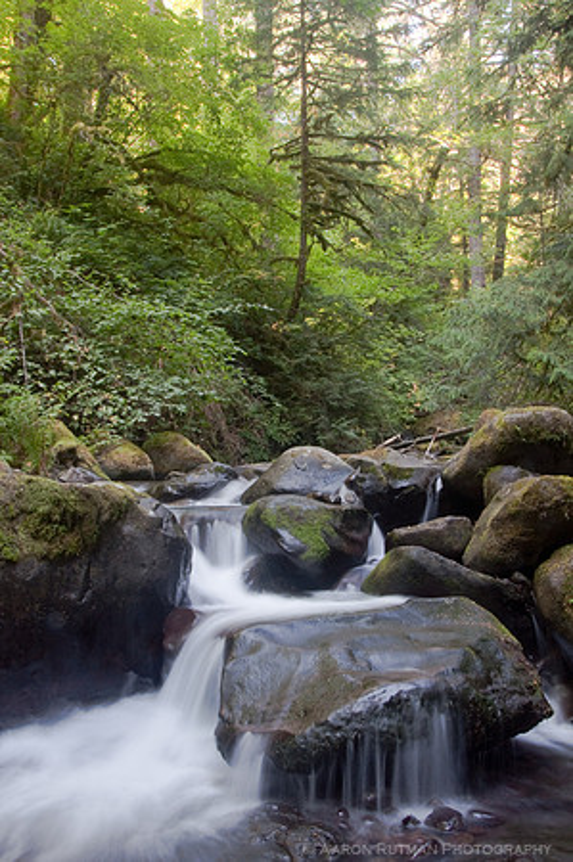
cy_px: 431
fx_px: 861
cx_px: 286
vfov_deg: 53.2
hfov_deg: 36.8
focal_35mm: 36
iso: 200
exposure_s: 1
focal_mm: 24
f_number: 25
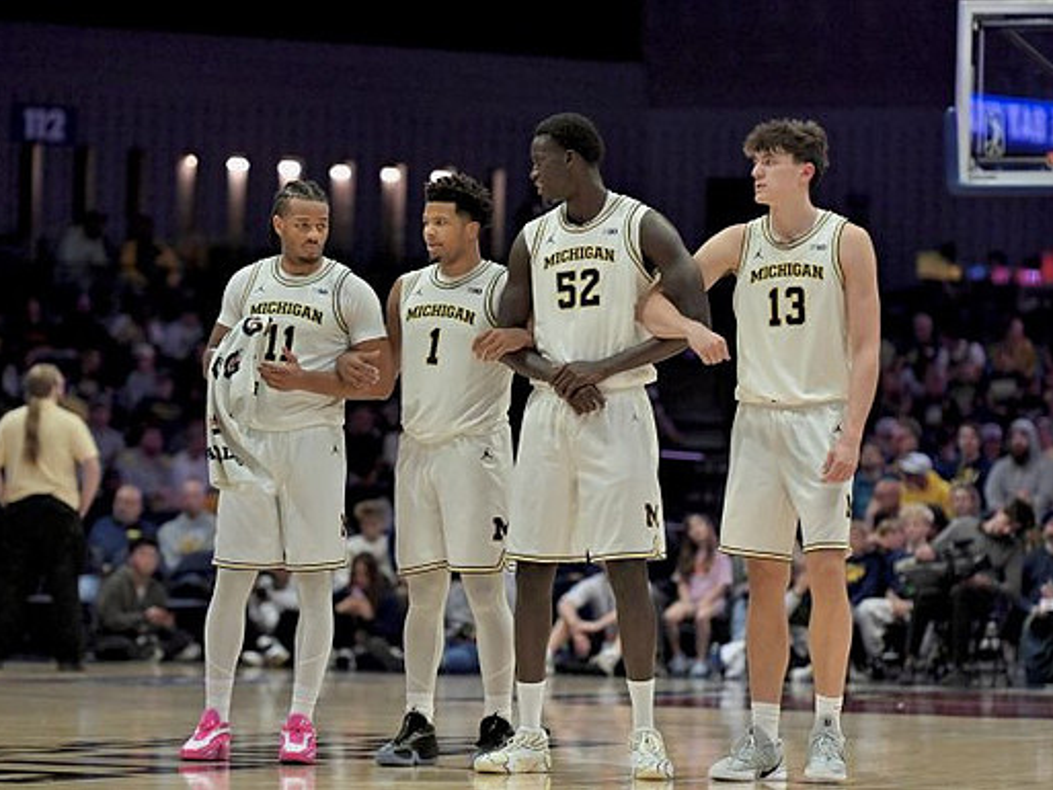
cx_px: 585
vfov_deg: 9.1
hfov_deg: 12.1
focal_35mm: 163
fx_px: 4960
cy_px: 395
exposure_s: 1/1000
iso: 4000
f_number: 2.8
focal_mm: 150
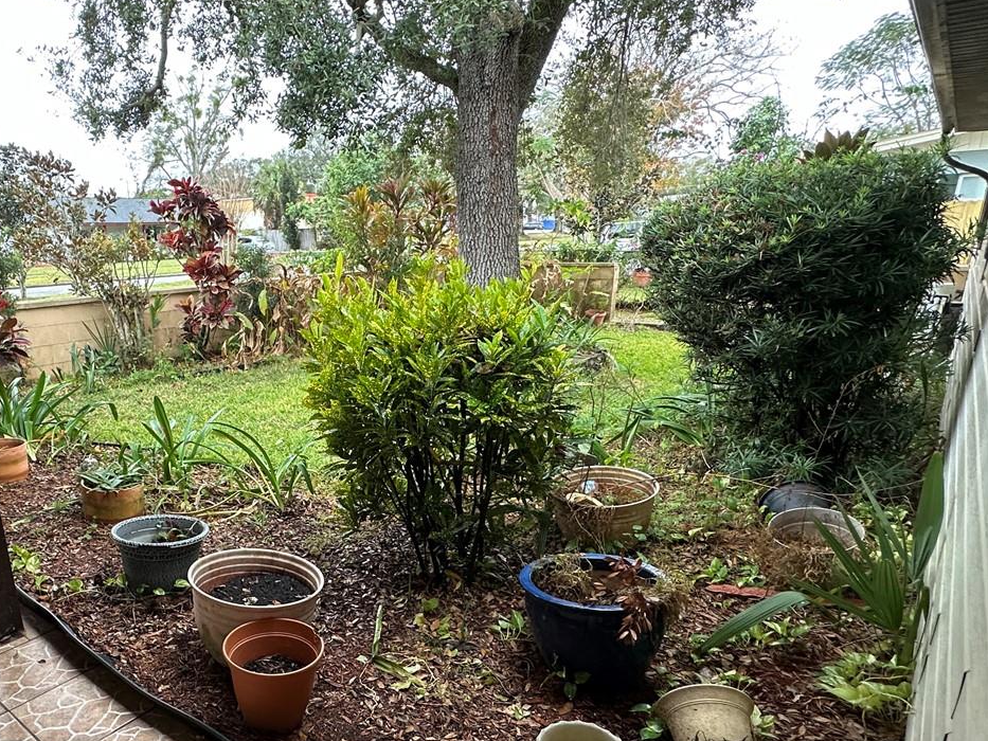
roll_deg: +3.4
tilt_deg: -16.9
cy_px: 455
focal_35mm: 24
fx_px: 685
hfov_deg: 69.4
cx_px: 323
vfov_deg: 56.3
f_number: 2.2
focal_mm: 2.22
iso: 160
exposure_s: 1/99
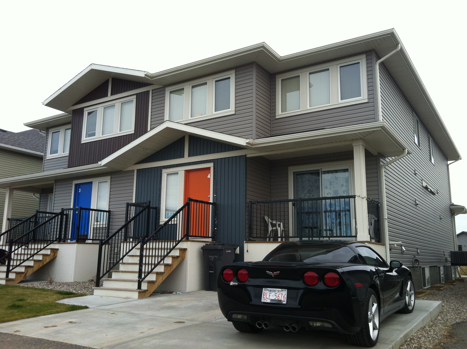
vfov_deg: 40.6
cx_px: 234
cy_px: 174
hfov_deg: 52.7
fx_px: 471
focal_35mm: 35
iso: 80
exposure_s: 1/392
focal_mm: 3.85
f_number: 2.8
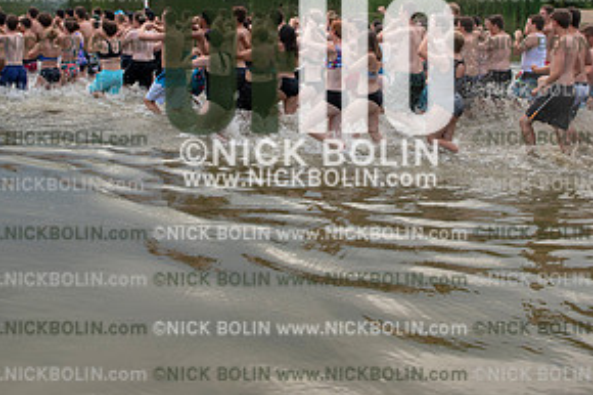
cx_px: 309
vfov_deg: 27.6
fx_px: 790
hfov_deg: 41.1
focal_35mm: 48
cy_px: 91
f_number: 3.2
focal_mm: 24
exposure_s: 1/800
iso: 160
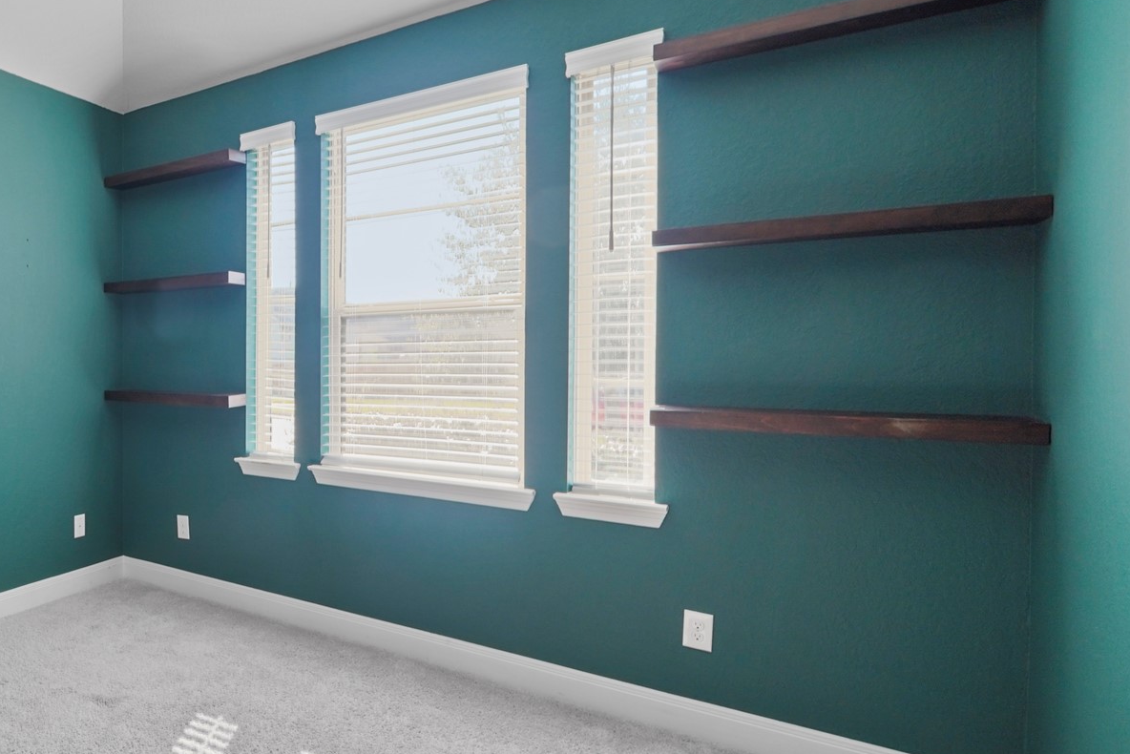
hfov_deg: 68.3
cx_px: 175
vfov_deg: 57.2
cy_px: 341
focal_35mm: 22
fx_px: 691
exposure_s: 1/30
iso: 640
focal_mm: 12
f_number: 8
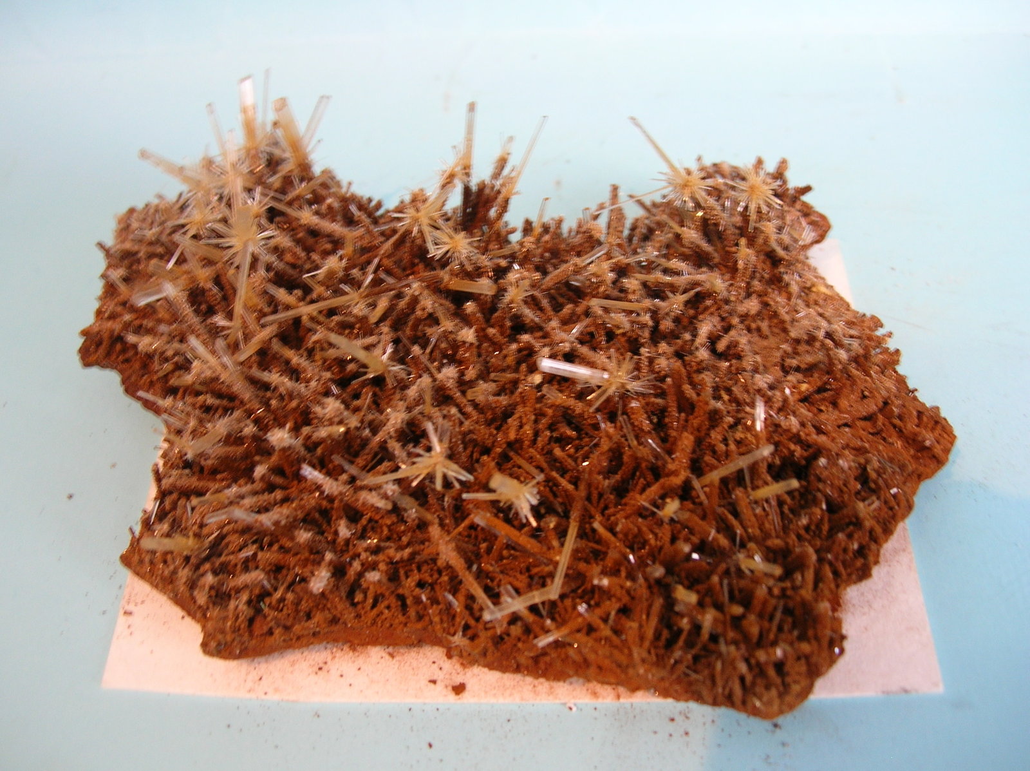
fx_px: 1070
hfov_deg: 51.4
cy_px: 386
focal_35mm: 36
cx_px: 515
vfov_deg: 39.6
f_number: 2.7
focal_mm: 6
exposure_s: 1/4
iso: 59
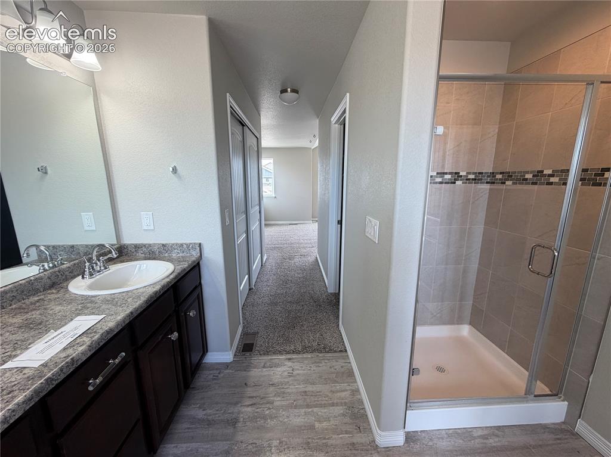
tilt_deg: -10.2
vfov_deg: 85.6
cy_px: 228
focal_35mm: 14
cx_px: 306
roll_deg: +0.9
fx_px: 247
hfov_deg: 102.1
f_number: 2.2
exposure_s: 1/120
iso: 100
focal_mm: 2.22
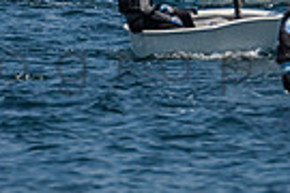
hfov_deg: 1.5
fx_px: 11317
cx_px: 264
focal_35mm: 1405
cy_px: -98
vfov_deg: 1.0
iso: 320
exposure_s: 1/1250
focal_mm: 320
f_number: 8
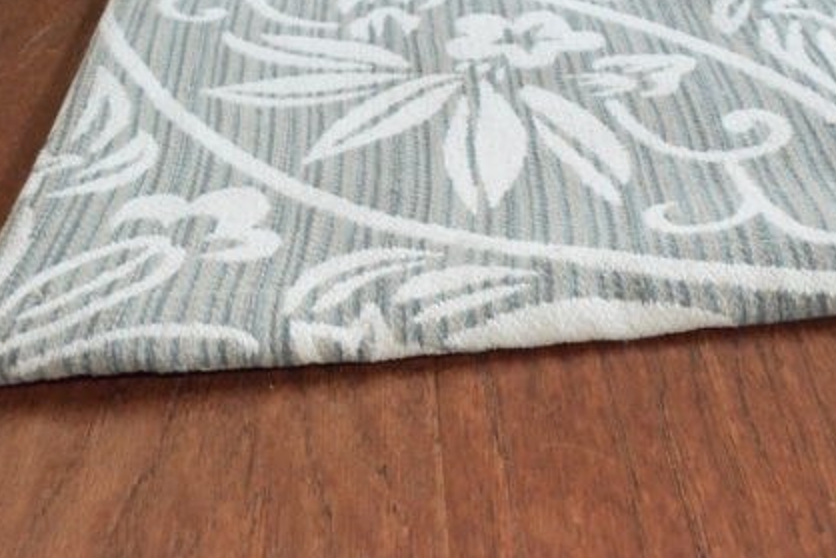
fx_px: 1291
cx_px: 486
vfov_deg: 24.4
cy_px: 257
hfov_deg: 35.8
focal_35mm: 56
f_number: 16
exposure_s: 1/13
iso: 12800
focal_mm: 31
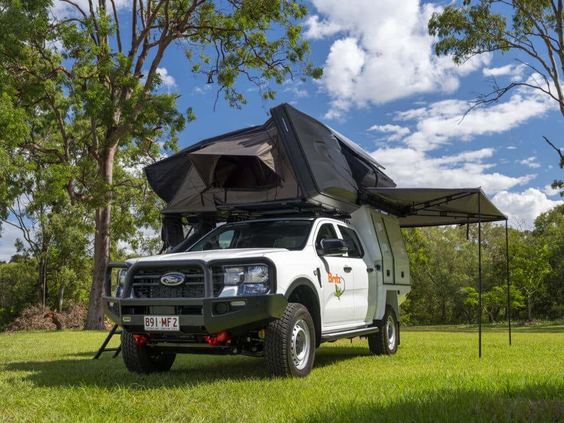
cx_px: 282
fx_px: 684
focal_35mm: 42
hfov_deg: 44.8
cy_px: 212
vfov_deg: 34.3
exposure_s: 1/60
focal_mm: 53.6
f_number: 8
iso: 100
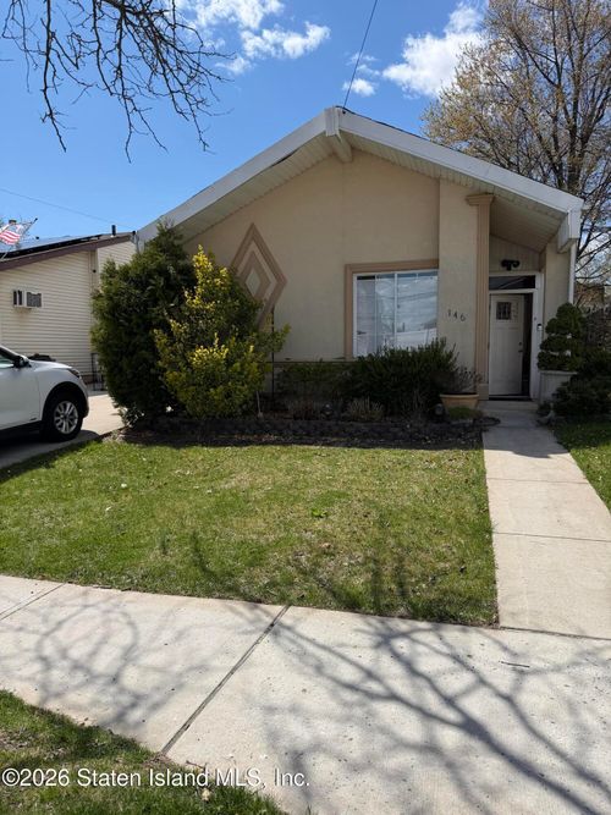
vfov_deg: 71.6
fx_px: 565
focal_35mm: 24
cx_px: 306
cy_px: 408
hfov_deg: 56.8
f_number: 1.78
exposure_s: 1/6173
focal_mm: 6.76
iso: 80
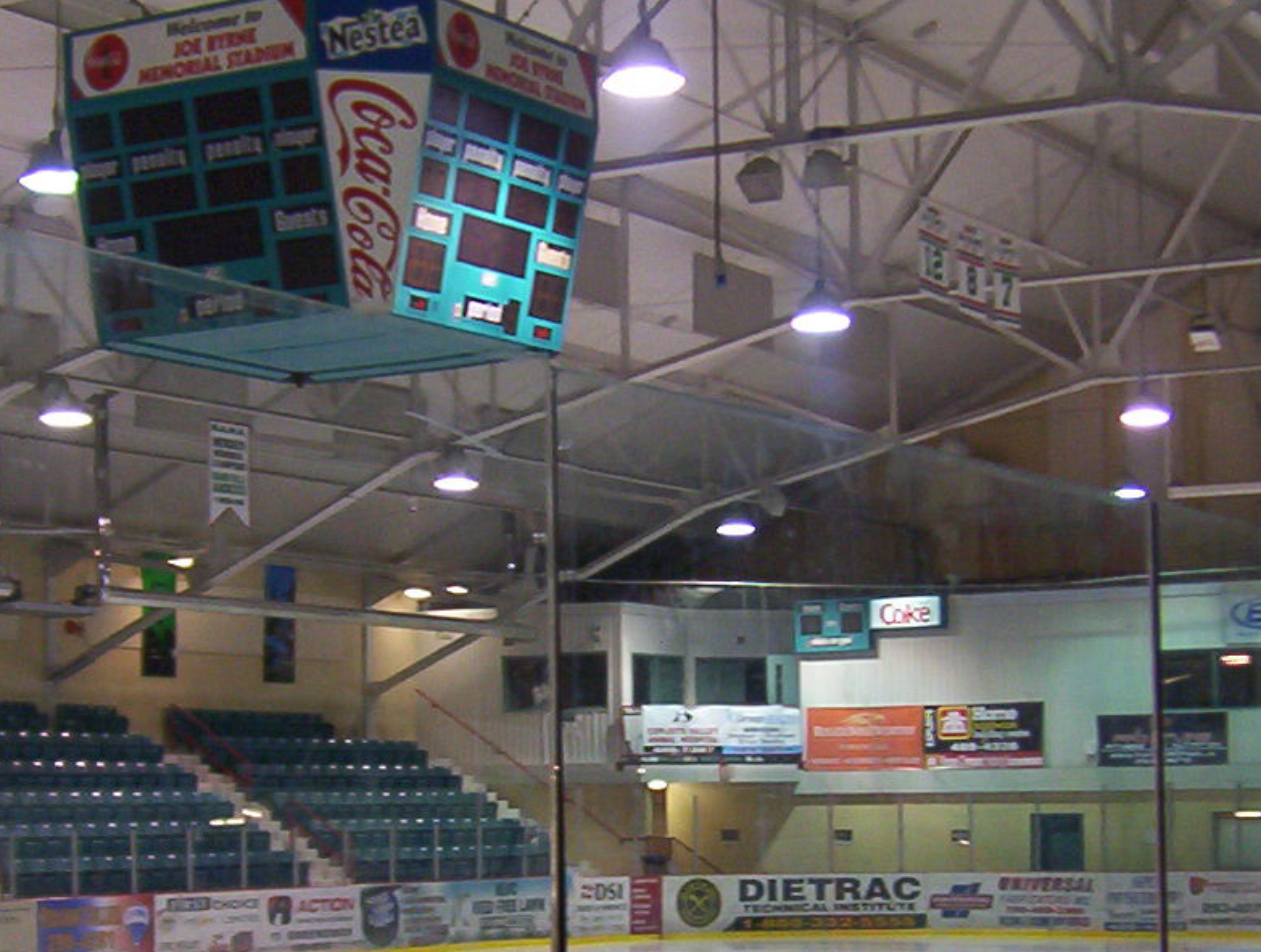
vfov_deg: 19.6
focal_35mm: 75
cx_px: 609
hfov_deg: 25.9
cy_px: 730
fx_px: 2738
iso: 100
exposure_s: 1/31.4
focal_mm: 5.54
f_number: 2.76
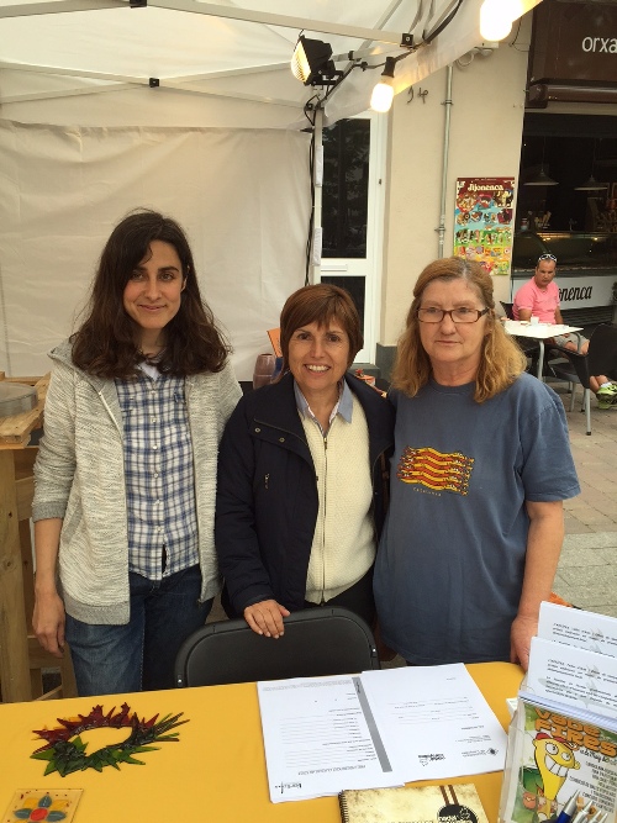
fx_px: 689
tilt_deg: -13.4
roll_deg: -0.5
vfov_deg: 61.7
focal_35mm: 29
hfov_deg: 48.2
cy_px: 412
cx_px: 308
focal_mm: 4.15
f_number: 2.2
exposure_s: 1/329
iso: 32
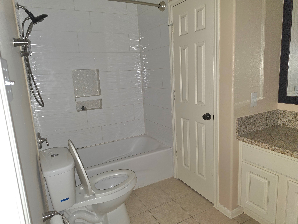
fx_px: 198
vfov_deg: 58.9
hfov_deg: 73.9
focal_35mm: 23
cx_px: 149
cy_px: 112
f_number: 1.4
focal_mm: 6.5
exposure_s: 1/18
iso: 1600
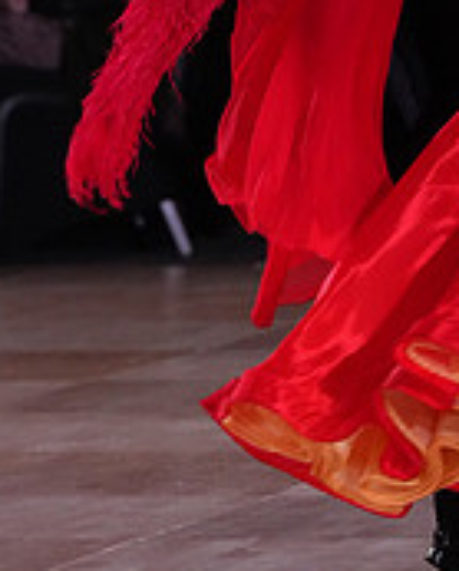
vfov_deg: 3.1
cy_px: -191
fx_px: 10636
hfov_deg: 2.5
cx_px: 530
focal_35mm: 628
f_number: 6.3
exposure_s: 1/250
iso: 5000
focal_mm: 200
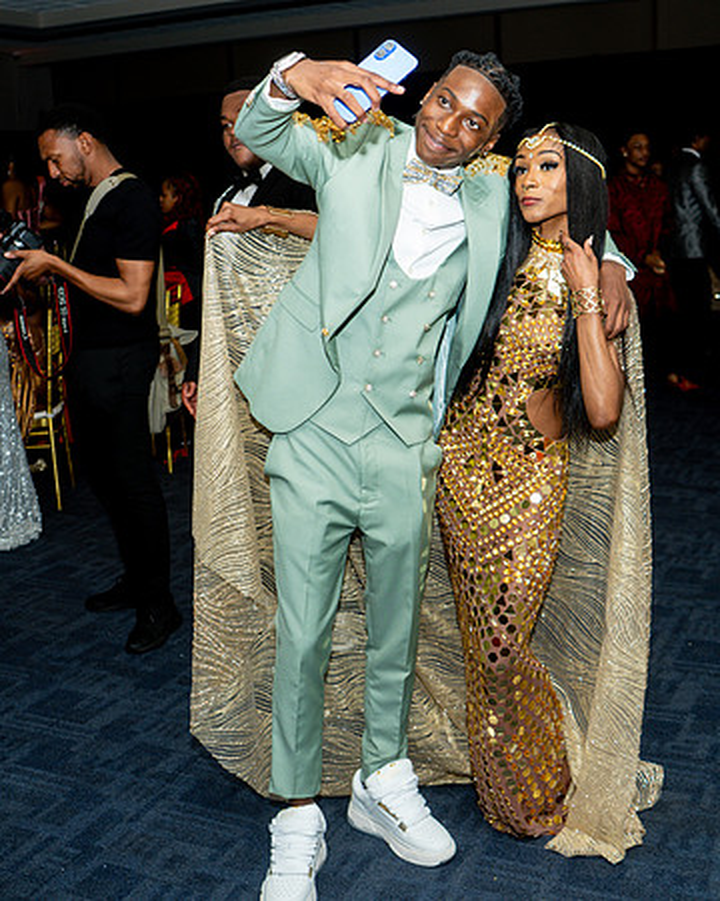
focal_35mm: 42
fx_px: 1117
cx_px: 396
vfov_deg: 43.9
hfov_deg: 35.7
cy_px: 426
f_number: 3.5
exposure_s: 1/125
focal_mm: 28
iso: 400
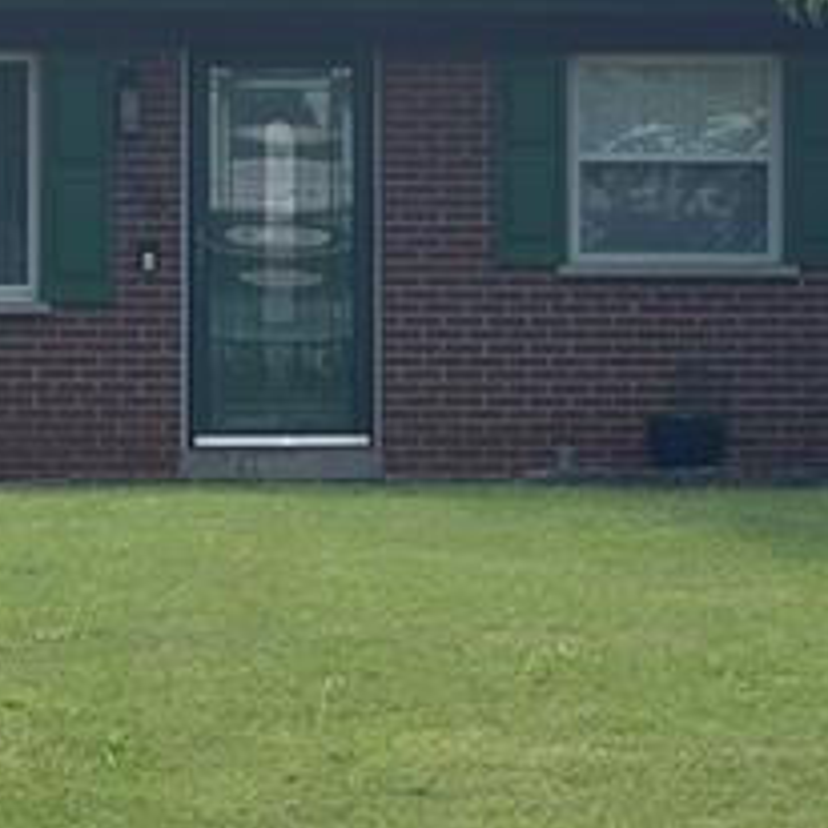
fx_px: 6197
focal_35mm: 229
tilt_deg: +1.8
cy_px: 607
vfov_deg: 7.6
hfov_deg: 7.6
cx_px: 193
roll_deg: +0.8
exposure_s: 1/1312
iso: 50
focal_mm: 5.96
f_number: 1.6
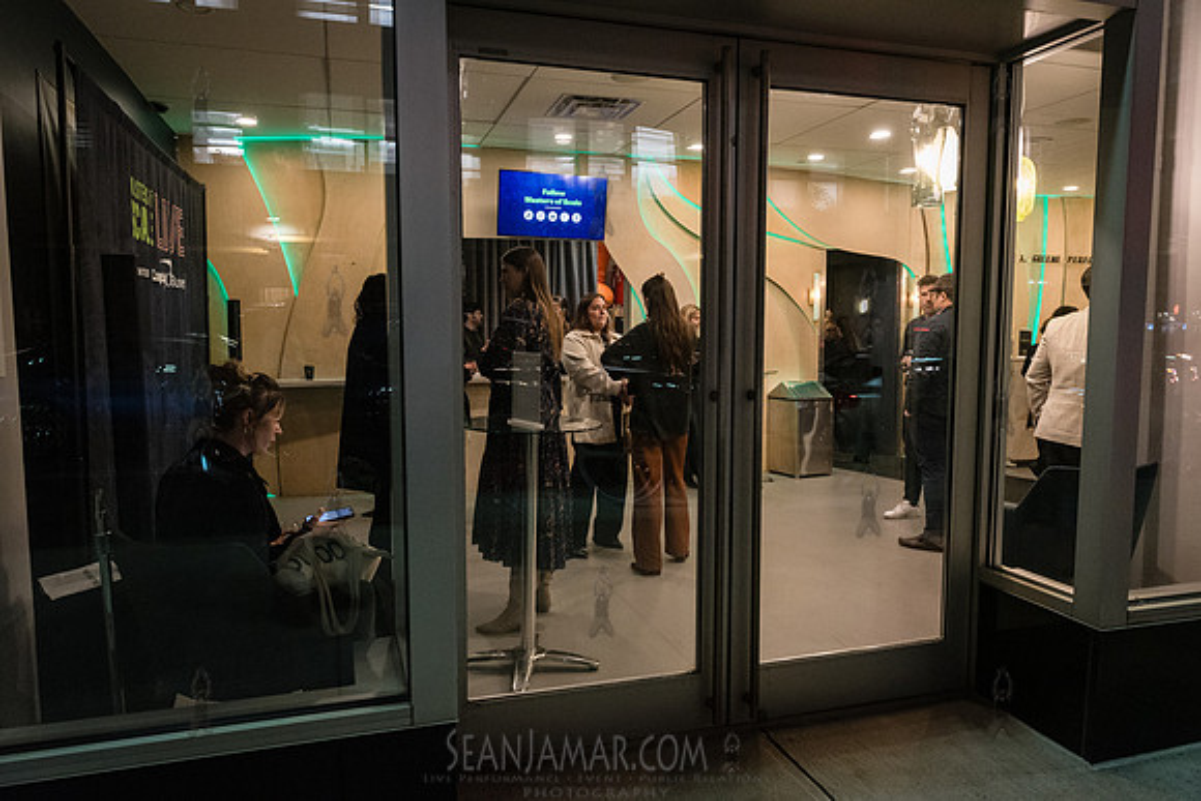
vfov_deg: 52.3
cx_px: 600
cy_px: 400
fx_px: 816
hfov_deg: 72.7
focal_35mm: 24
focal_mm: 24
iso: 6400
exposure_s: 1/160
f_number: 3.5
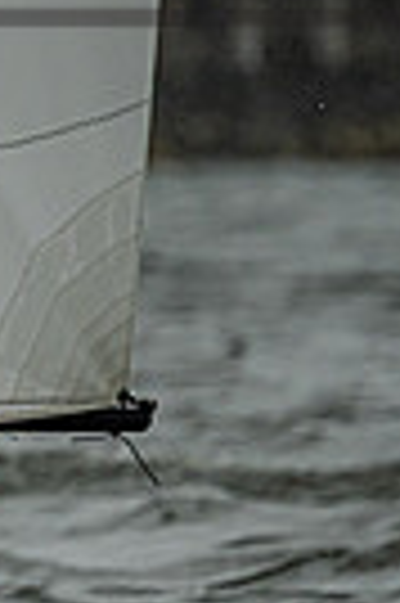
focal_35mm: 2103
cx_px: -1072
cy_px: 279
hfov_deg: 0.7
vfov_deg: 1.0
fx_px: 35138
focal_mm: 400
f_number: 5.6
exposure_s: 1/2500
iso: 320
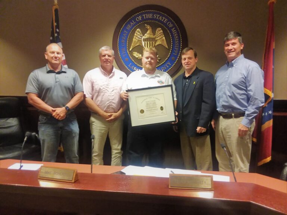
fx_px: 224
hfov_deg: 65.3
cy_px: 108
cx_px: 144
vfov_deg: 51.4
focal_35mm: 27
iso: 160
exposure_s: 1/30
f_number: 1.9
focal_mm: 2.91
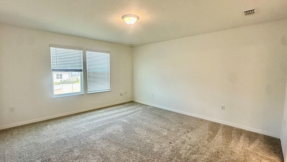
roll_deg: -0.9
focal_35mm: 17
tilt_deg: -4.5
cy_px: 81
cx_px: 136
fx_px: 129
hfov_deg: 95.8
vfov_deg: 63.9
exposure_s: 1/120
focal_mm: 2.22
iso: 125
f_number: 2.2
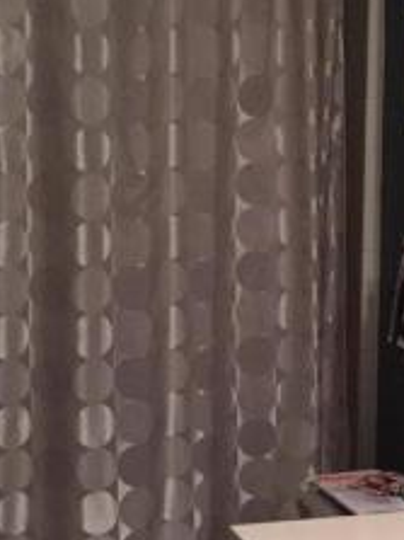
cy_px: 368
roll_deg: -1.3
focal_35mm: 100
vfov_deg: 19.6
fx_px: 1558
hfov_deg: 14.7
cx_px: 281
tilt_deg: -9.7
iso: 160
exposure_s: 1/30
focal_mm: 4.15
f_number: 2.2
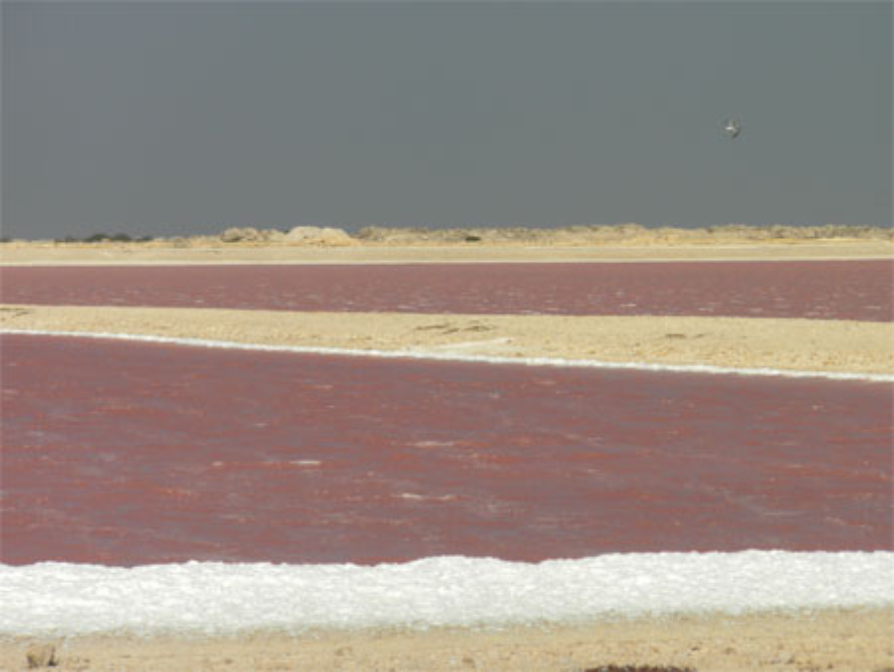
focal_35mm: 238
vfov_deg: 6.2
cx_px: 447
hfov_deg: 8.3
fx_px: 6150
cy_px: 336
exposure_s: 1/130
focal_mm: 42.1
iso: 64
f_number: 14
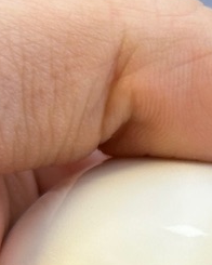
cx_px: 464
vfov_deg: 7.9
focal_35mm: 245
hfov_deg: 6.1
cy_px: 176
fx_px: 1922
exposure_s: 1/100
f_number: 1.78
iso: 64
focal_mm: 6.86
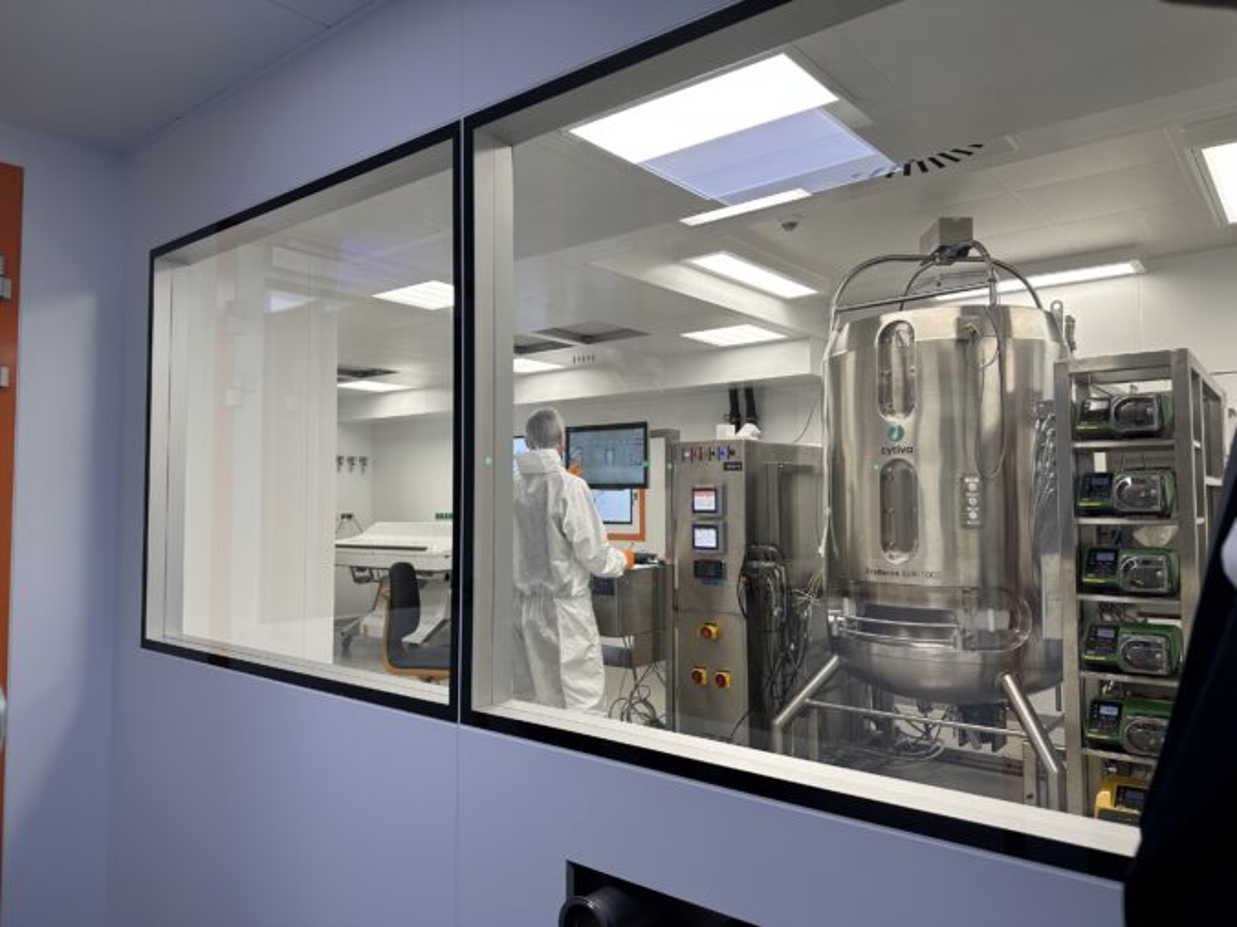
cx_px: 618
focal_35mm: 24
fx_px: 857
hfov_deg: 71.6
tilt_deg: +1.9
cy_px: 464
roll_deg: +1.1
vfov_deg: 56.8
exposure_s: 1/146
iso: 80
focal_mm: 6.86
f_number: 1.78
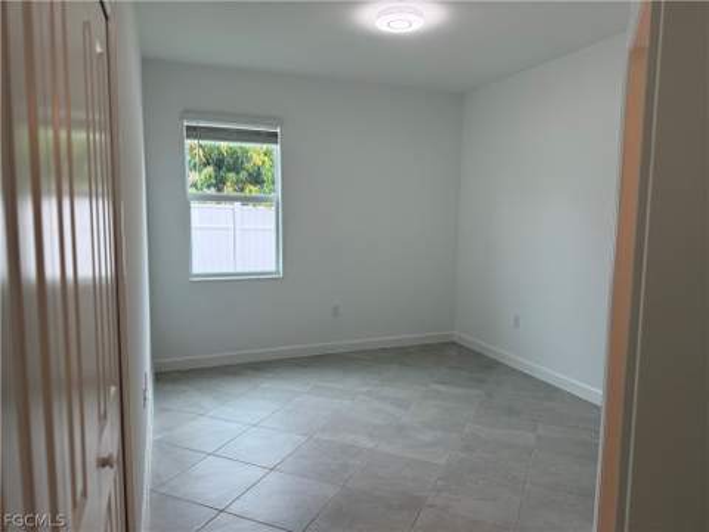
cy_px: 266
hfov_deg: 71.6
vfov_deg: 56.8
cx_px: 354
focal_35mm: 24
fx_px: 492
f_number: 1.78
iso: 100
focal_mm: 6.76
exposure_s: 1/251
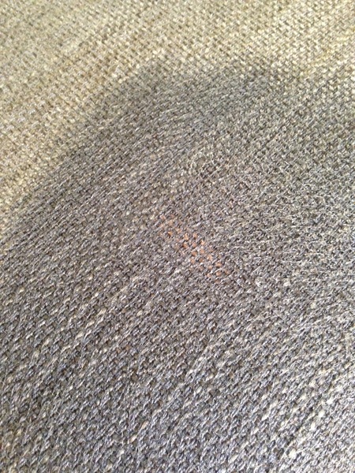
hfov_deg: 42.9
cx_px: 178
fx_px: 451
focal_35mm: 33
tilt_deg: -67.1
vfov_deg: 55.4
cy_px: 236
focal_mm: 4.12
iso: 400
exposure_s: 1/17
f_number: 2.4
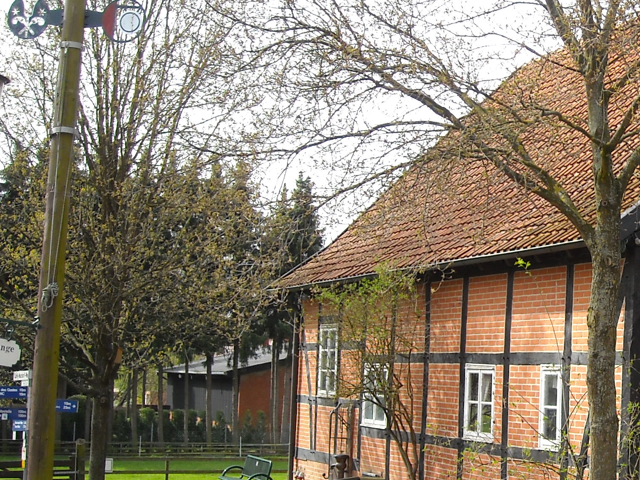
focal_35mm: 71
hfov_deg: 26.1
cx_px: 631
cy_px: 260
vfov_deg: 20.7
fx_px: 1313
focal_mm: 5.7
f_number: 2.8
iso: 64
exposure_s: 1/337
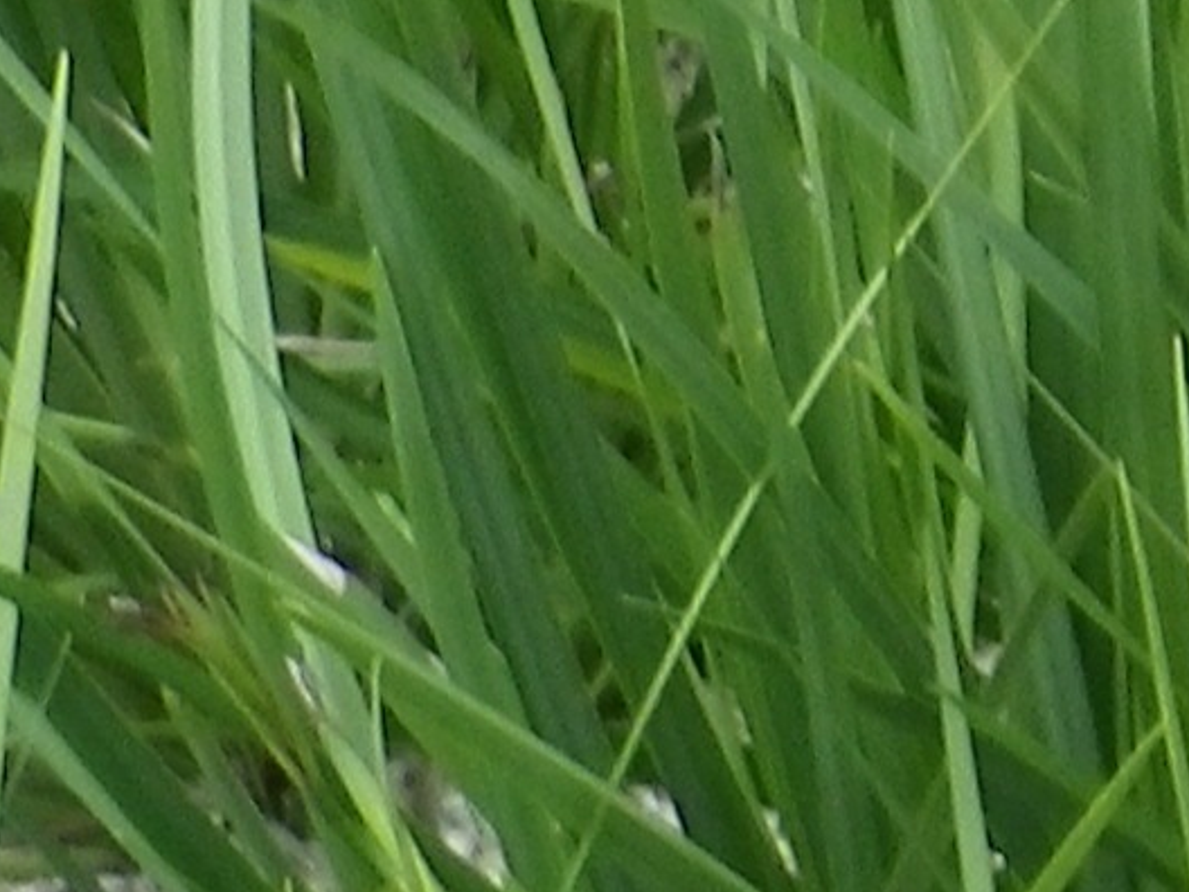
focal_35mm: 212
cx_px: 3114
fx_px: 7282
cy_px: -1279
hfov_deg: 8.3
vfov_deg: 6.6
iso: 80
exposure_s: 1/60
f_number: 3.5
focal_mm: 5
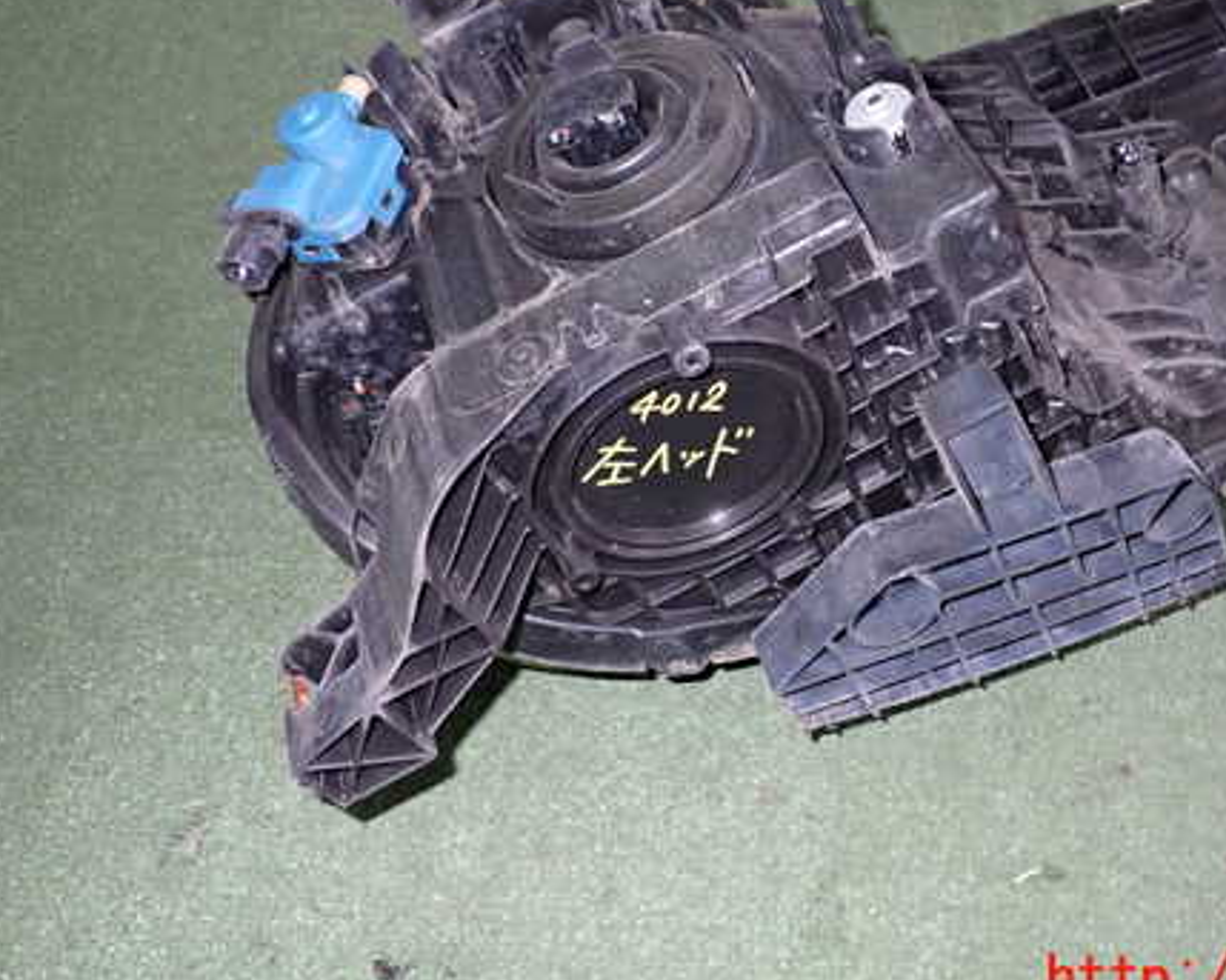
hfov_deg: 44.0
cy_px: 374
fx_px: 1487
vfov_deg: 36.3
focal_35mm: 41
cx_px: 834
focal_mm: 5.4
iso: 400
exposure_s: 1/30
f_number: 6.3
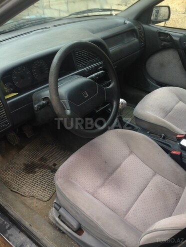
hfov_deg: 42.9
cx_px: 93
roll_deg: +2.0
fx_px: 236
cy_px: 124
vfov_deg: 55.4
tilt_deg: -35.3
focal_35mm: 33
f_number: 2.4
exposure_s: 1/60
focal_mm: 4.12
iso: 64
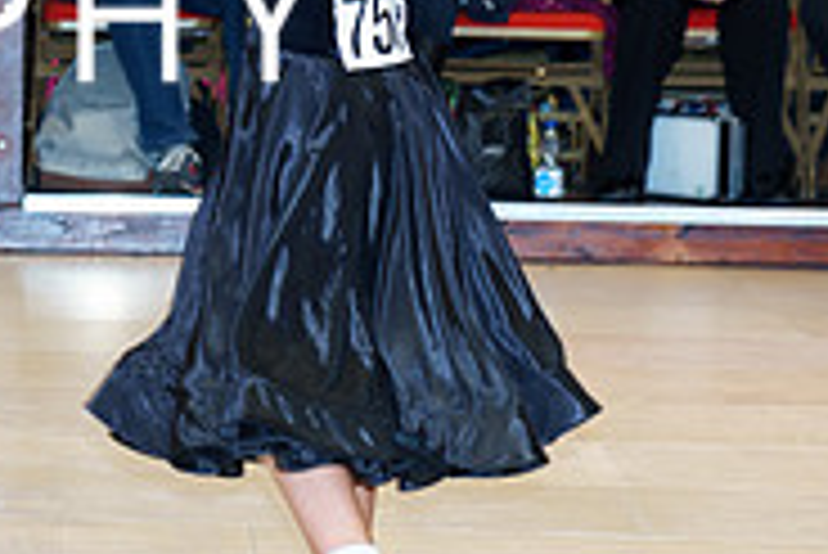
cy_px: -138
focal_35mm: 234
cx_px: -374
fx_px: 5386
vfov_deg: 5.8
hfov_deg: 8.6
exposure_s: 1/60
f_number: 2.8
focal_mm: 70
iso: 400
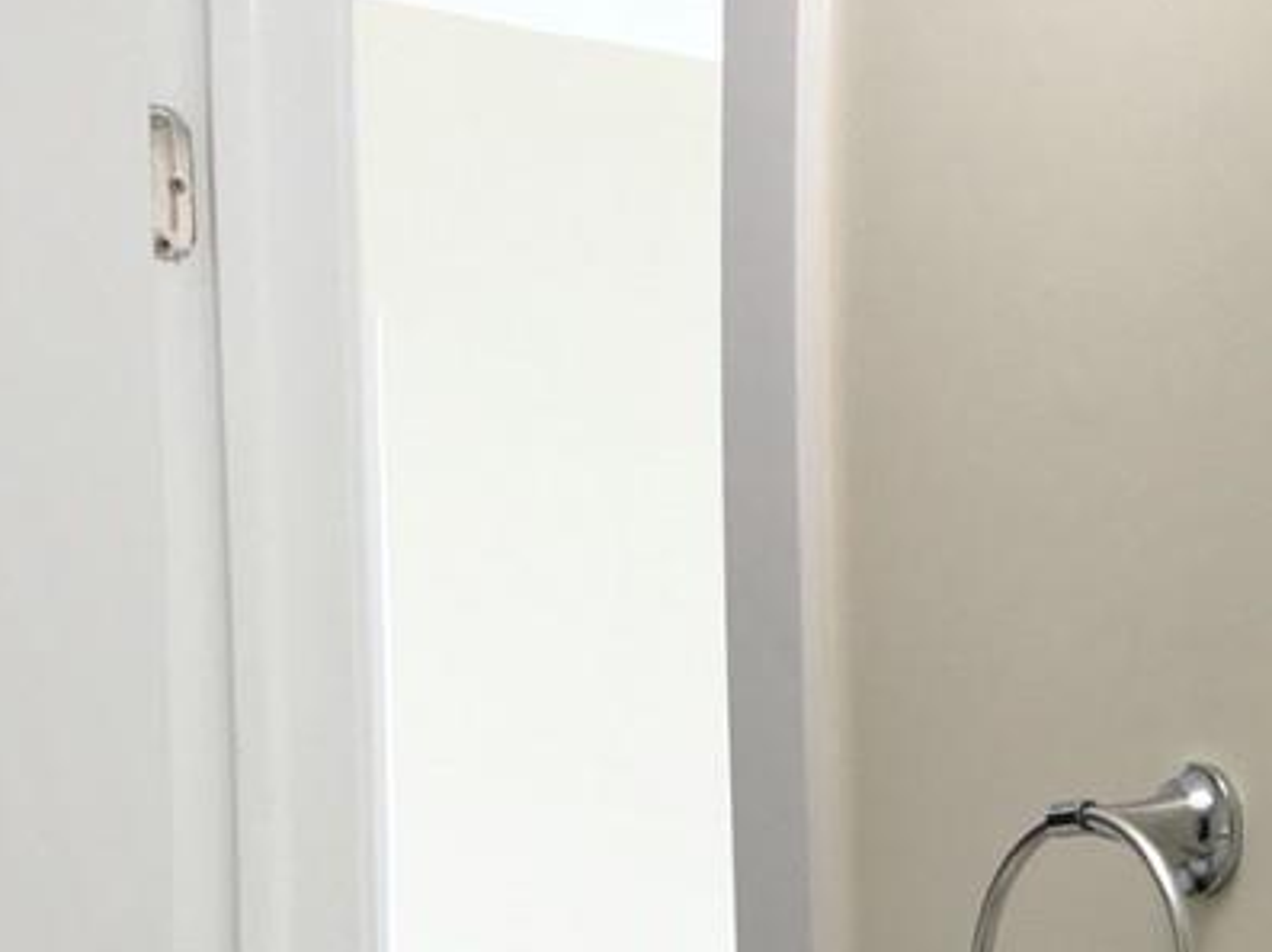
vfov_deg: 12.1
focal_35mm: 117
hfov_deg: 16.1
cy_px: 1394
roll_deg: -0.3
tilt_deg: -2.3
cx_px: 1608
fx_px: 4295
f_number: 2.2
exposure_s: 1/60
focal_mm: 4.15
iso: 25
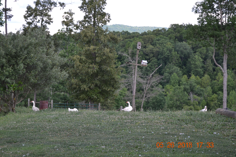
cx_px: 118
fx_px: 541
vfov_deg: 16.6
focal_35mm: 82
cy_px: 78
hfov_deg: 24.6
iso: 200
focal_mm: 55
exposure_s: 1/200
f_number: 5.6
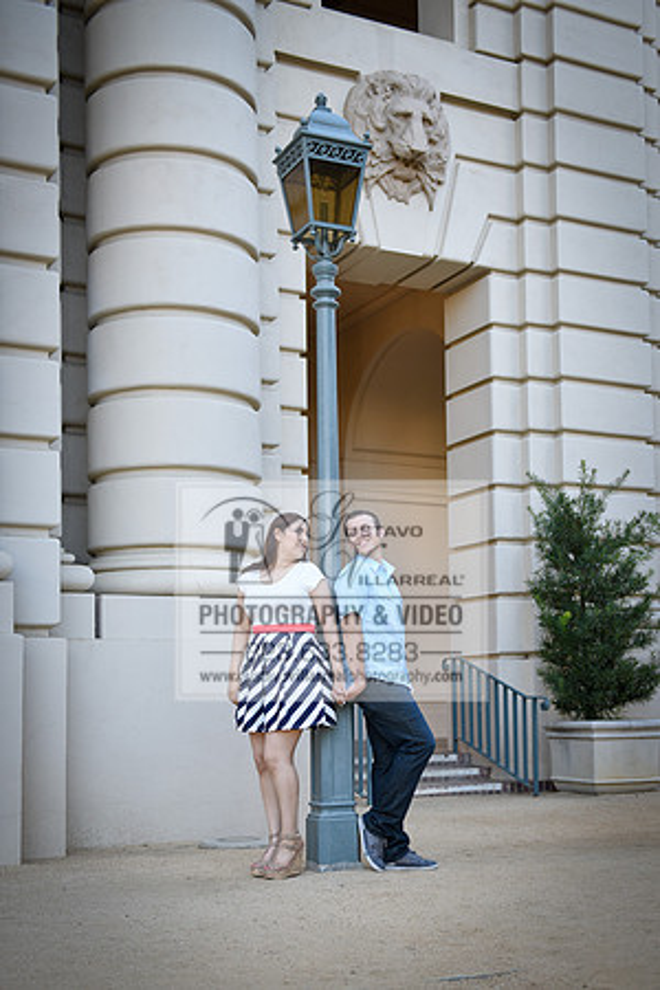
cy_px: 495
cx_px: 330
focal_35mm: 38
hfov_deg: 35.1
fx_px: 1045
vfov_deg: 50.7
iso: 200
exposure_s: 1/250
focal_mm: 38
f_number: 2.8
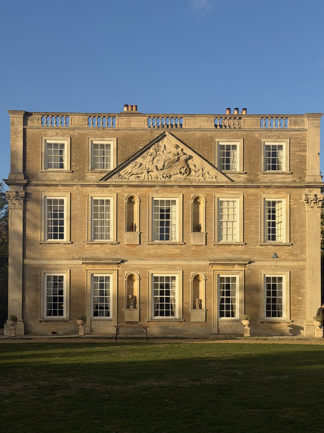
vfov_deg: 39.7
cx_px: 162
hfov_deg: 30.3
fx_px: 599
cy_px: 216
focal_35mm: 48
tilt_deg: +8.3
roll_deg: -0.2
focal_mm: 6.76
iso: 64
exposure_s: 1/4329
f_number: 1.78
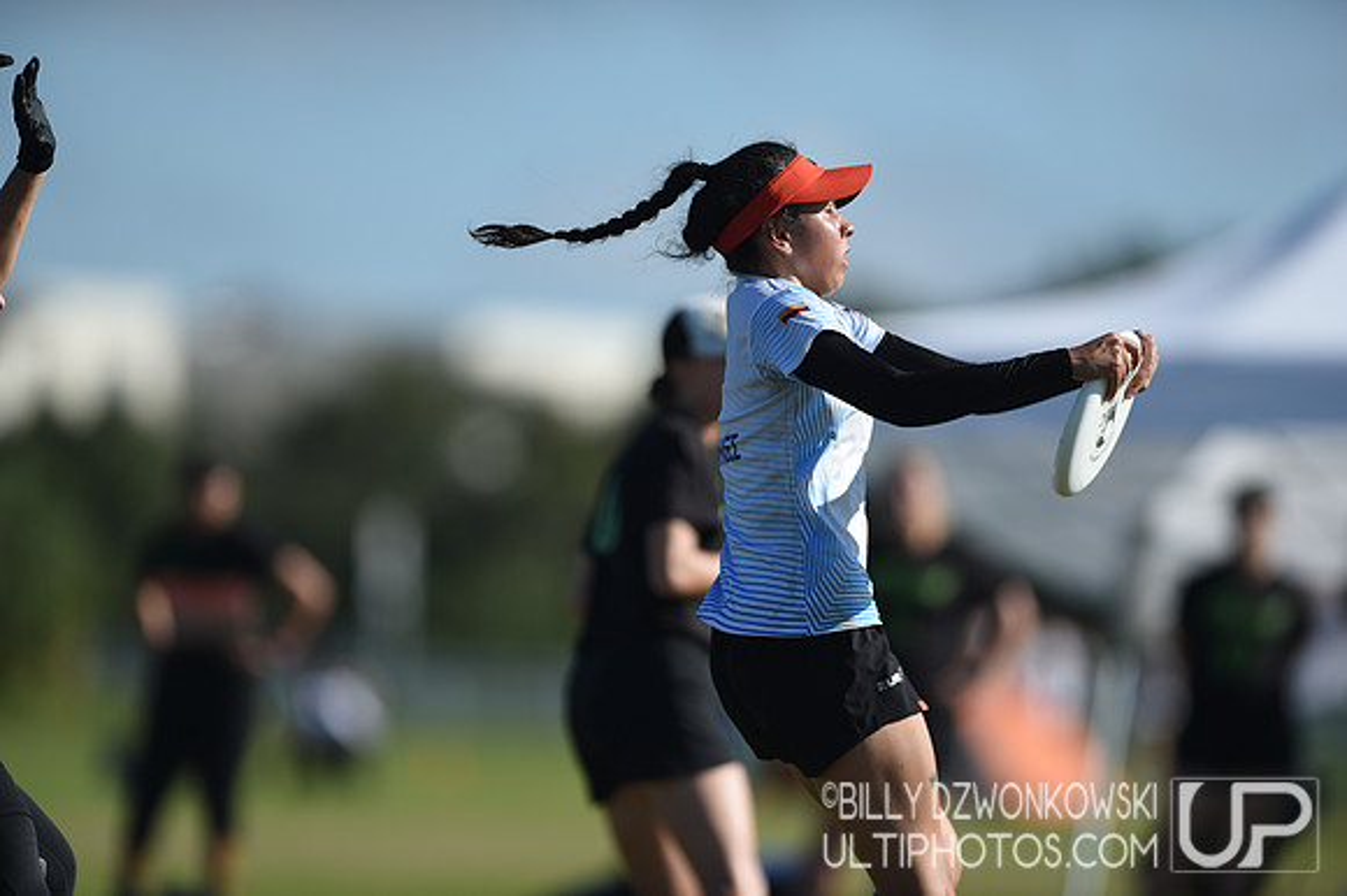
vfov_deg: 3.4
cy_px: 448
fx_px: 14958
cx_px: 674
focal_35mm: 400
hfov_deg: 5.2
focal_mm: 400
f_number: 2.8
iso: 100
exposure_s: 1/2500
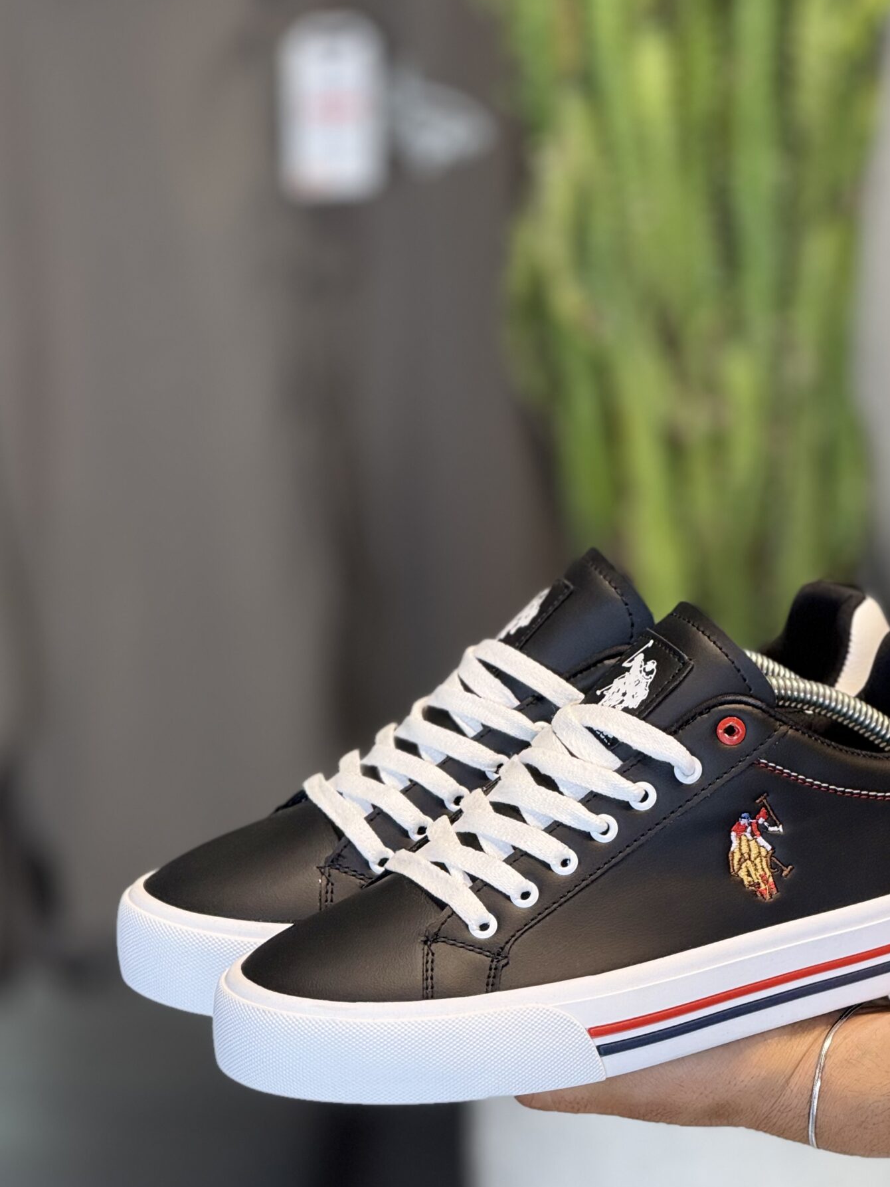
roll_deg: +0.4
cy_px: 819
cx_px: 606
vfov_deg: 11.5
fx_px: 5895
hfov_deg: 8.6
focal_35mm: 172
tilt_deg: -17.8
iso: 80
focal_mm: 15.66
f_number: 2.8
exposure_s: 1/100
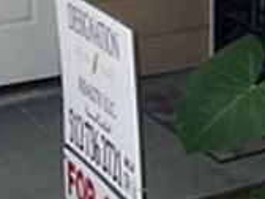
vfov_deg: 7.9
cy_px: -254
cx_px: 237
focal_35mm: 177
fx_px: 1355
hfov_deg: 11.1
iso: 16
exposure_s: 1/540
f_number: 1.8
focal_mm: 3
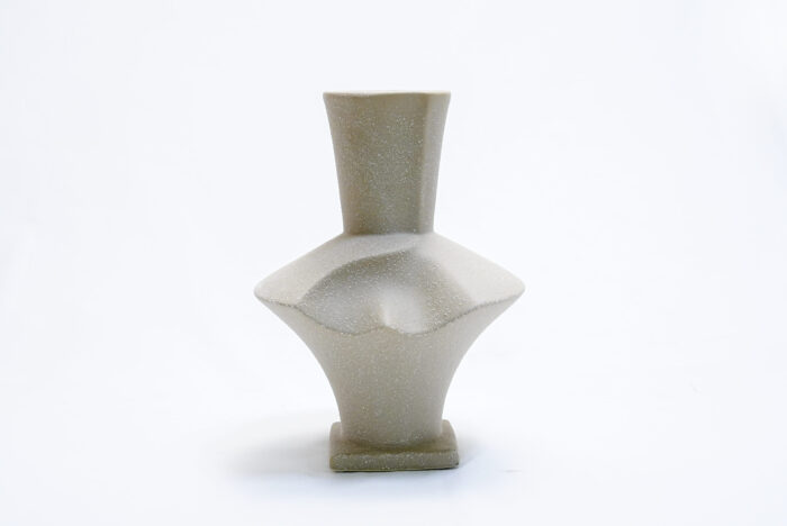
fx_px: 1378
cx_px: 394
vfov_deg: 21.6
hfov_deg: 31.9
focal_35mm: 63
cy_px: 263
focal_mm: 63
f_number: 8
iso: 3200
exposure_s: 1/200
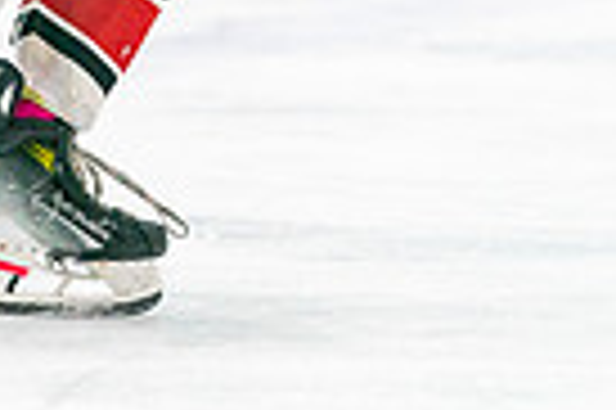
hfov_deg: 2.4
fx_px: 14493
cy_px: -358
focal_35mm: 848
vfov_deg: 1.6
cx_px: 234
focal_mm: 200
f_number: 2.8
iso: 3200
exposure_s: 1/1250
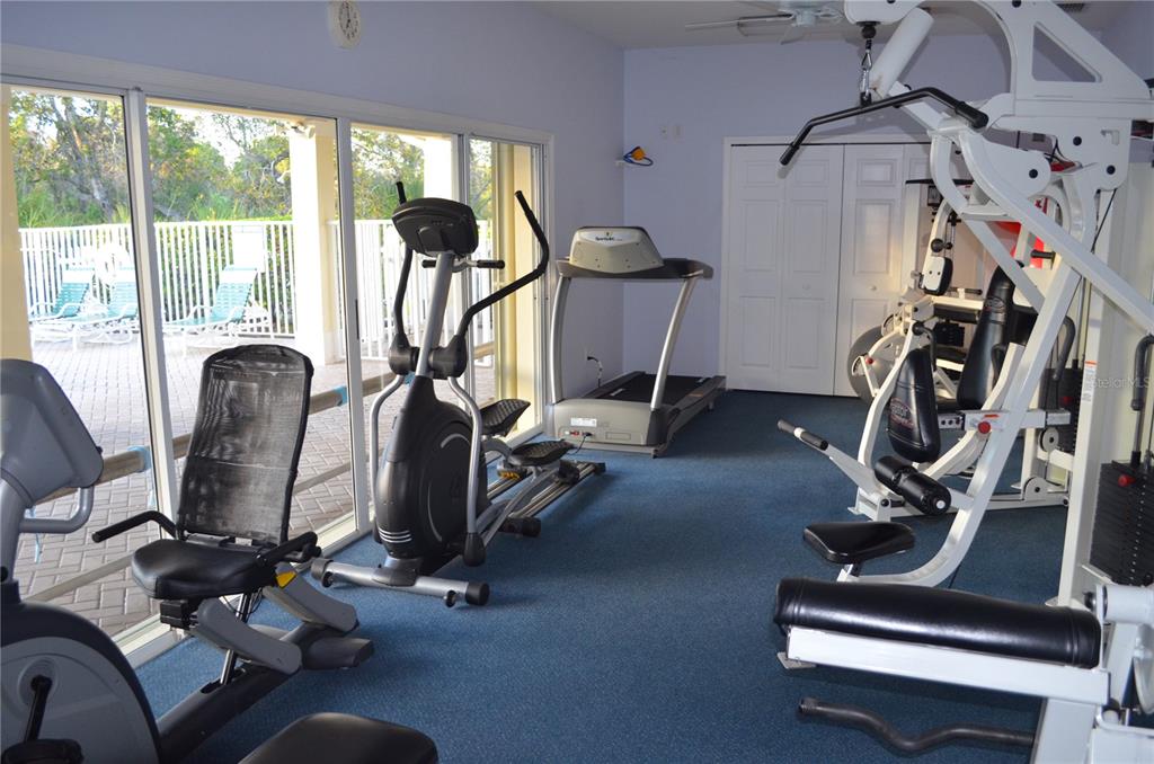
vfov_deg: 43.4
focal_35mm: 30
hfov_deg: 62.0
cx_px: 577
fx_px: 960
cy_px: 382
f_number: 3.8
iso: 900
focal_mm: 20
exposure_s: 1/60
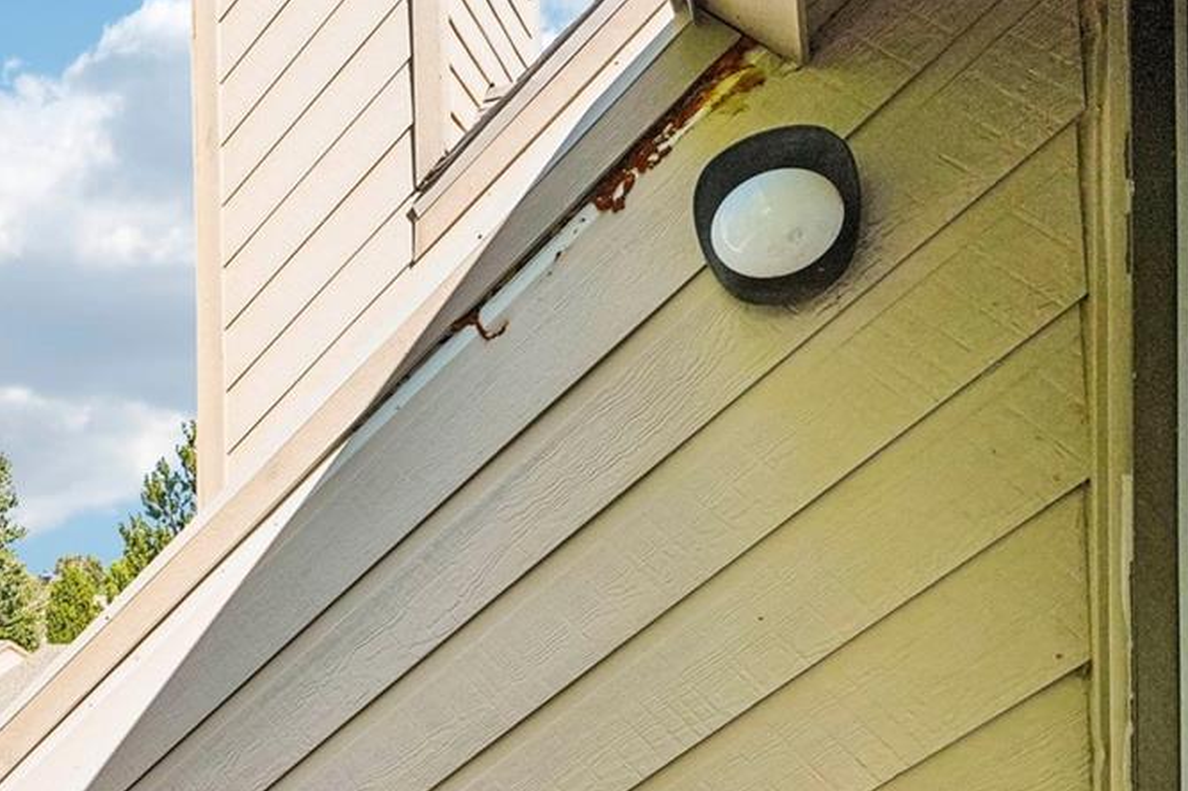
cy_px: 632
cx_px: -201
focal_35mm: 36
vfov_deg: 35.6
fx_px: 1187
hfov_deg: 39.9
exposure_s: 1/320
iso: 800
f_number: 8
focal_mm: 10
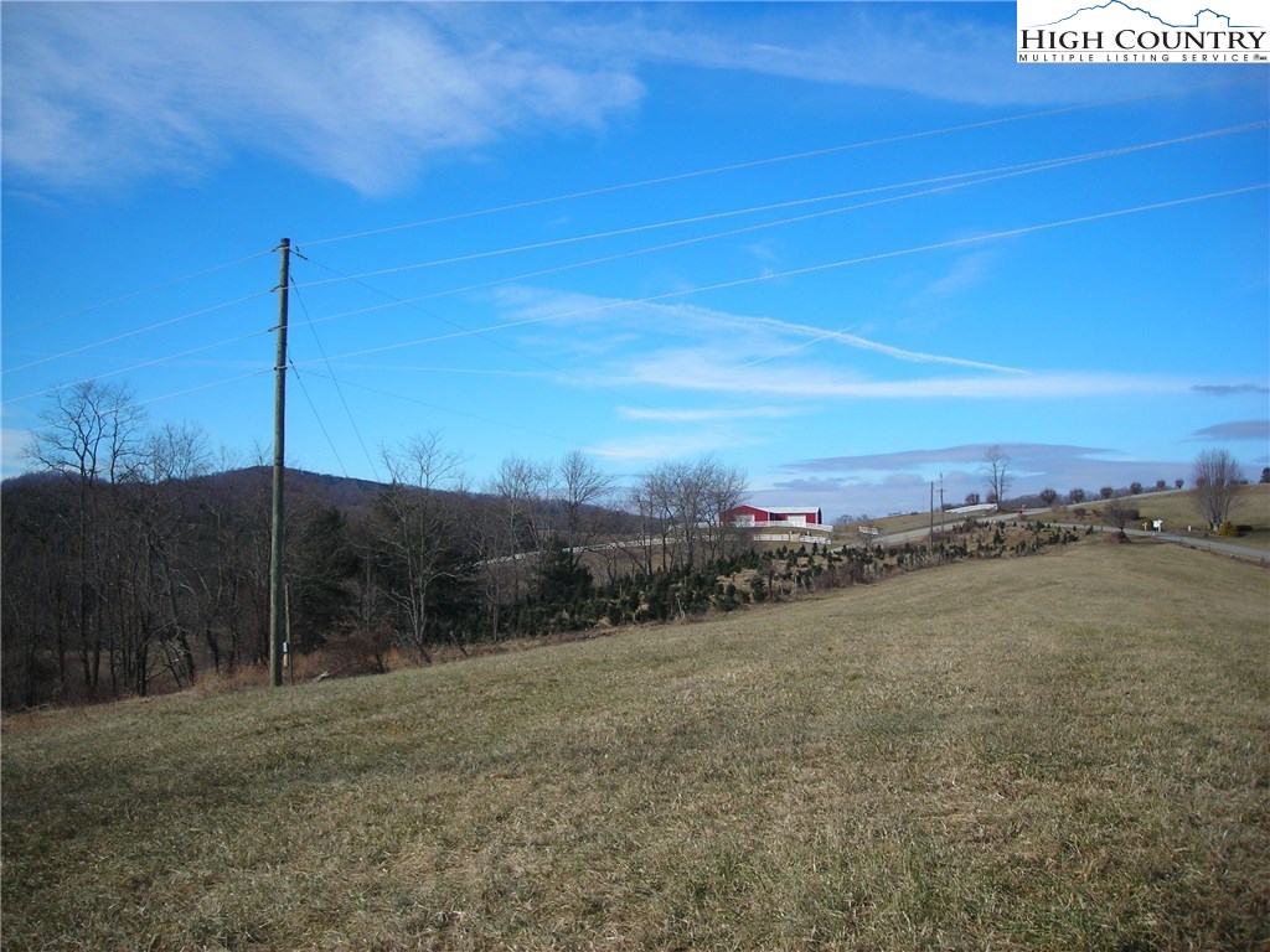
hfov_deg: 49.0
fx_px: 1394
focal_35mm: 38
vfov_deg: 37.7
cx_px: 635
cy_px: 476
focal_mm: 6.3
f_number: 6.4
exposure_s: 1/217
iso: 50
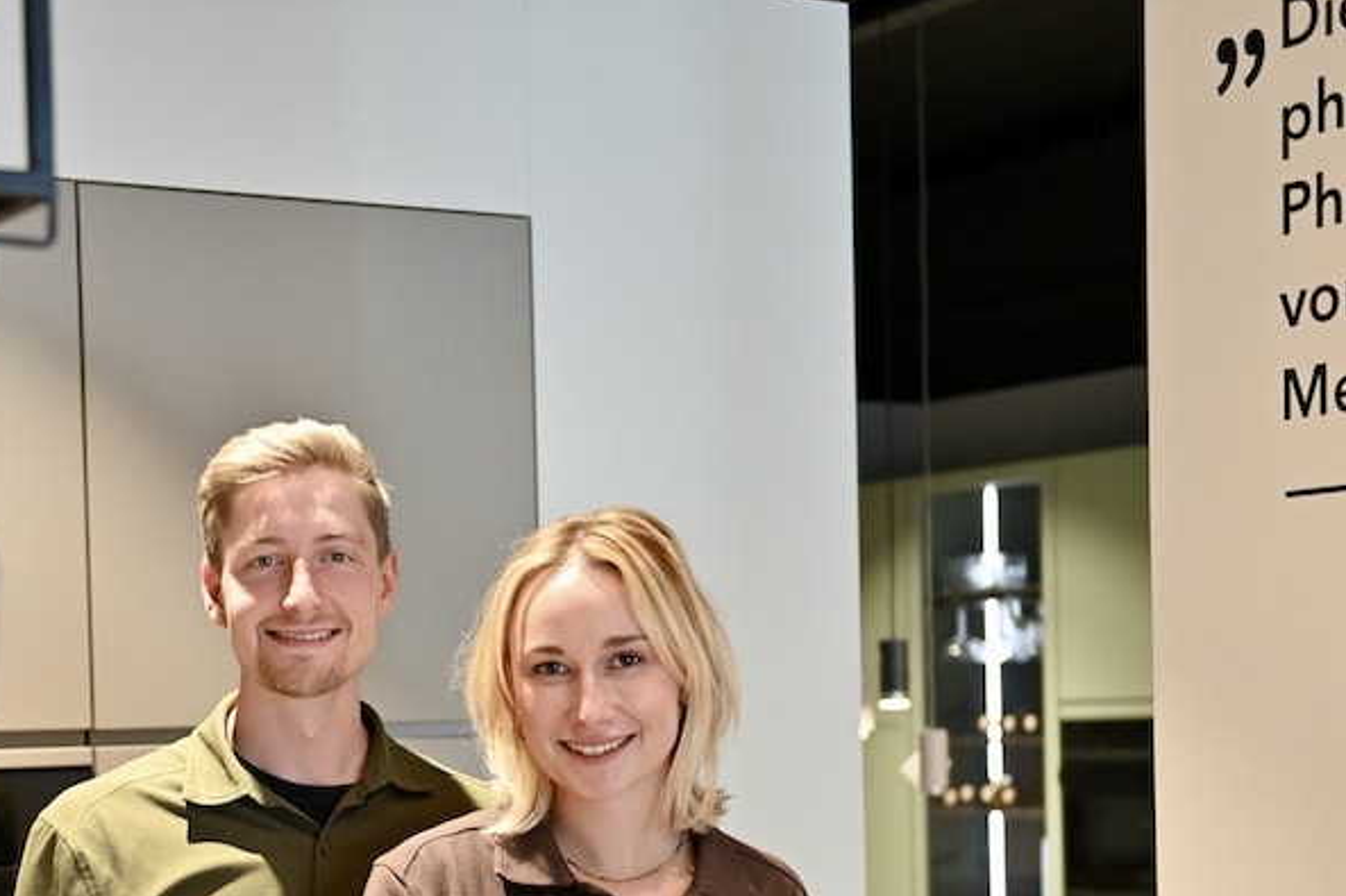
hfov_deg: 26.5
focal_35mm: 76
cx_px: 477
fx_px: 2841
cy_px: 768
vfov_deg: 17.7
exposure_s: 1/125
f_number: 2.8
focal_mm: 44
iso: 900
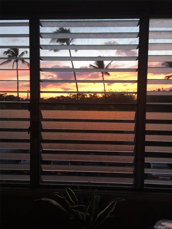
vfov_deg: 61.7
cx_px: 86
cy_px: 114
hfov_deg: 48.2
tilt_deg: -4.3
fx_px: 192
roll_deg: -0.3
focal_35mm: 29
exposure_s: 1/30
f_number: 2.2
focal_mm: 4.15
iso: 50
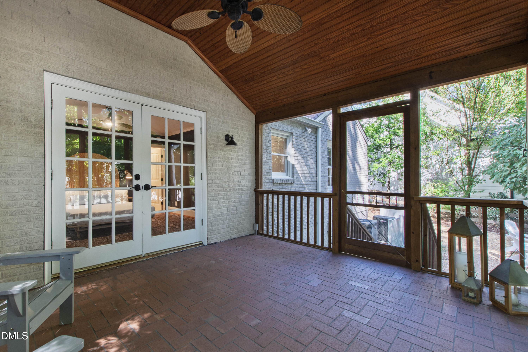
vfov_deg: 77.3
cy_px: 176
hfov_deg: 100.4
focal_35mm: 15
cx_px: 264
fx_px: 220
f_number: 9
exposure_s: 1/6
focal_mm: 10
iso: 100
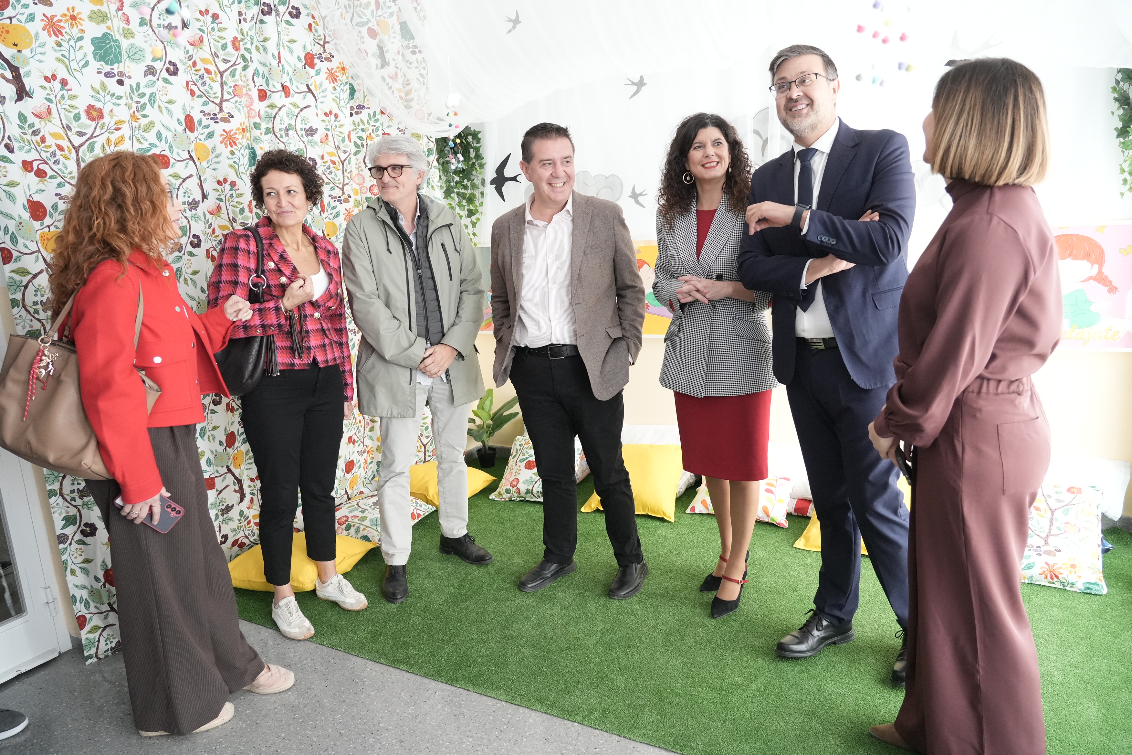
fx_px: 755
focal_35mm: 24
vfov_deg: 53.1
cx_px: 566
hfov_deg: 73.7
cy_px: 378
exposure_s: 1/200
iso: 5000
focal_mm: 24
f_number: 4
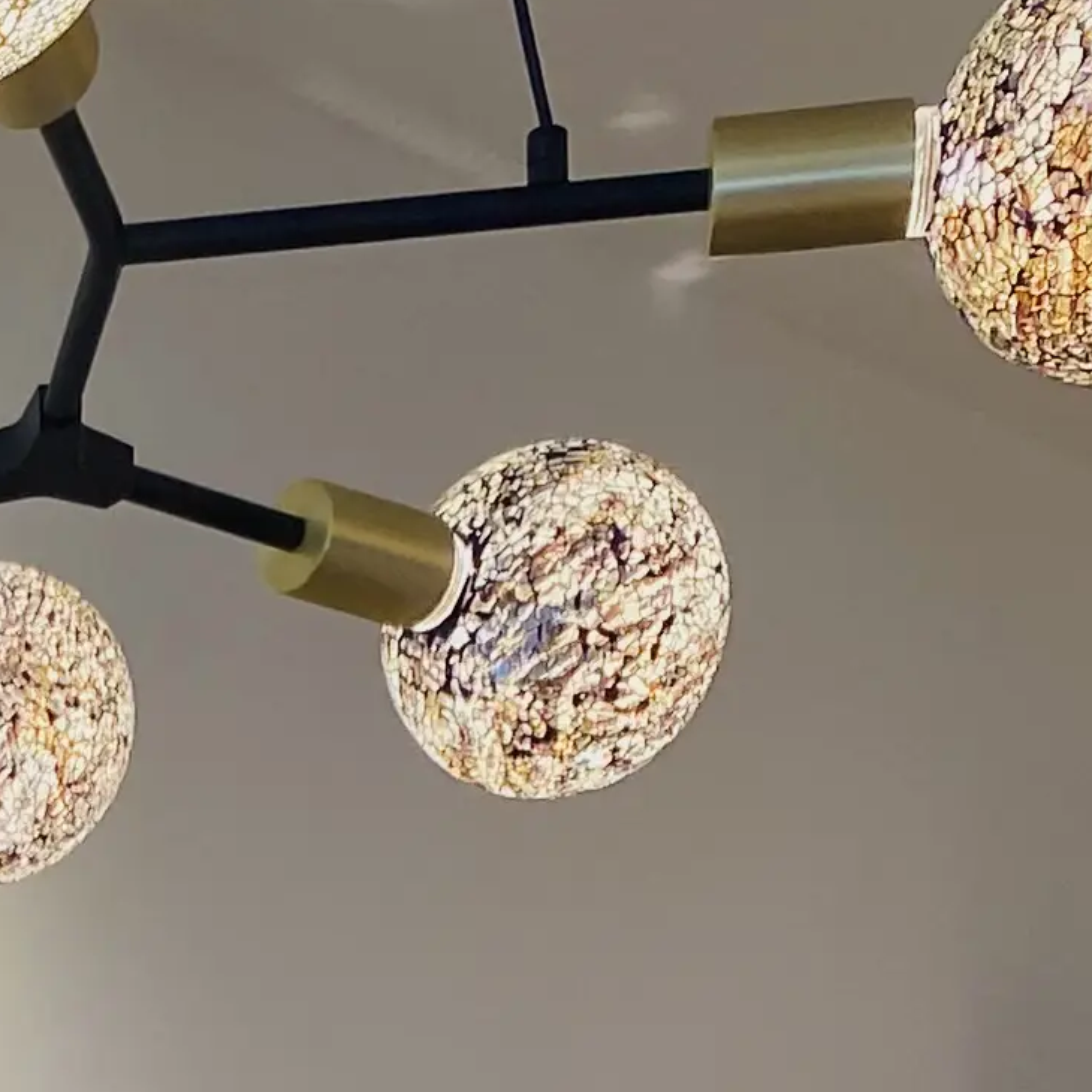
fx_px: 4533
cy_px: 2509
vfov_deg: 11.6
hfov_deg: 12.6
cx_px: -805
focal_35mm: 127
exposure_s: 1/84
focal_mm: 4.25
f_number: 1.8
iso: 80
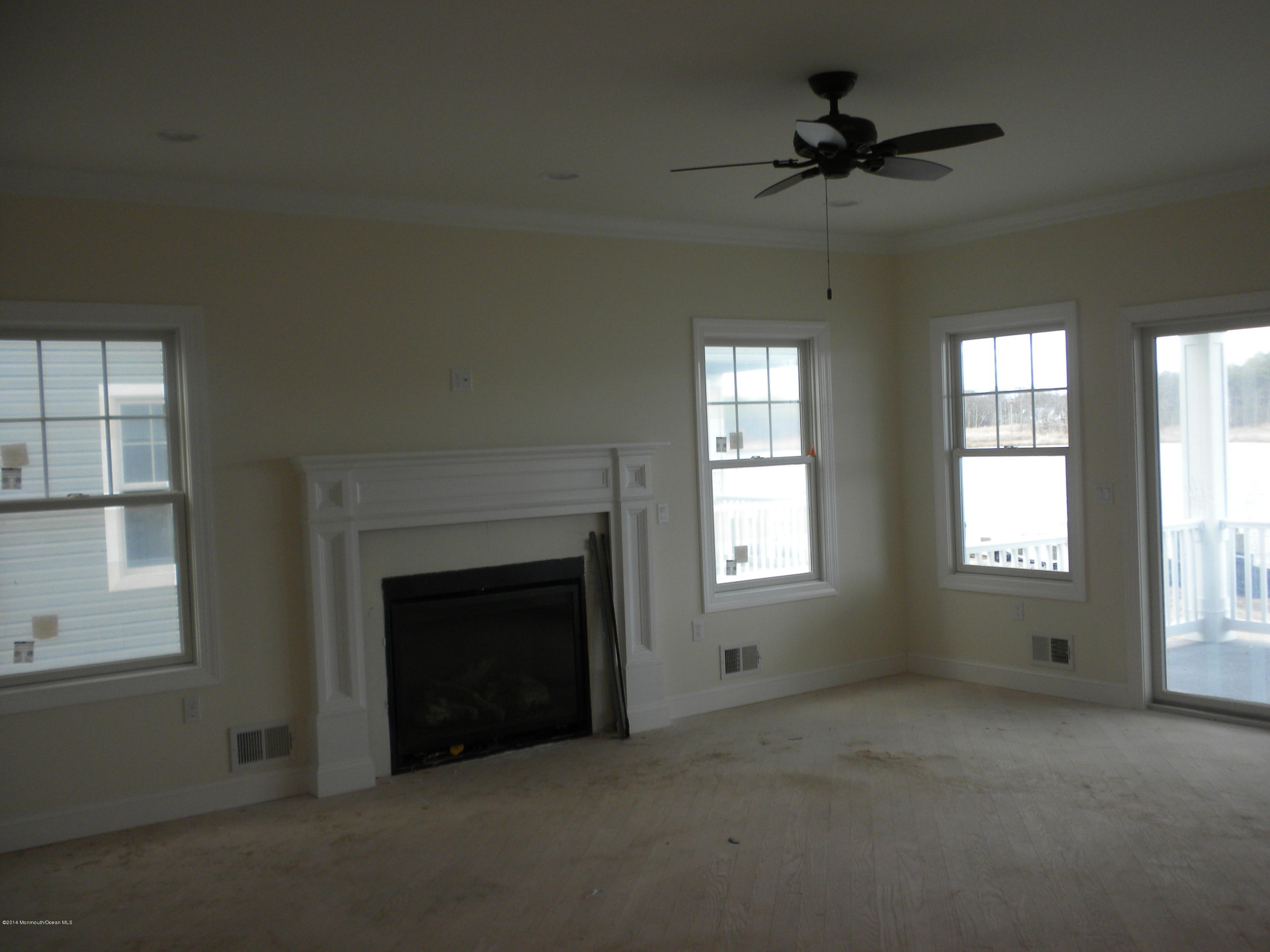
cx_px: 635
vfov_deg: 38.7
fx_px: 1357
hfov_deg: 50.1
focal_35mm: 37
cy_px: 476
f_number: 3.5
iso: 84
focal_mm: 6.6
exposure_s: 1/61.4
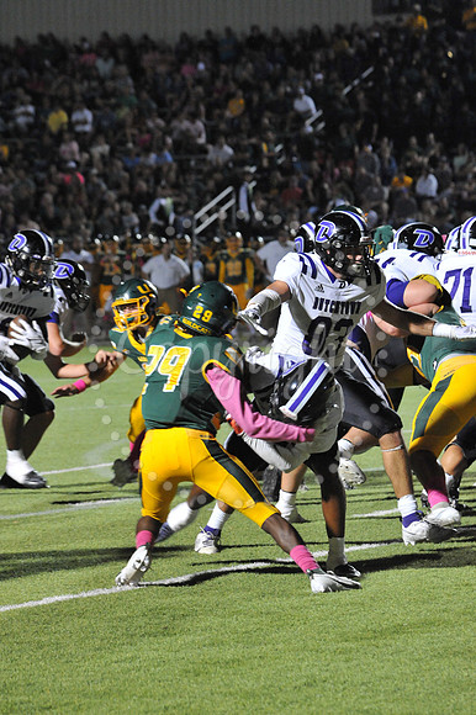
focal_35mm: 190
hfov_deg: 7.2
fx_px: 3773
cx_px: 238
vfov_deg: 10.8
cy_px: 358
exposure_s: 1/200
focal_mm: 190
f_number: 7.1
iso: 6400
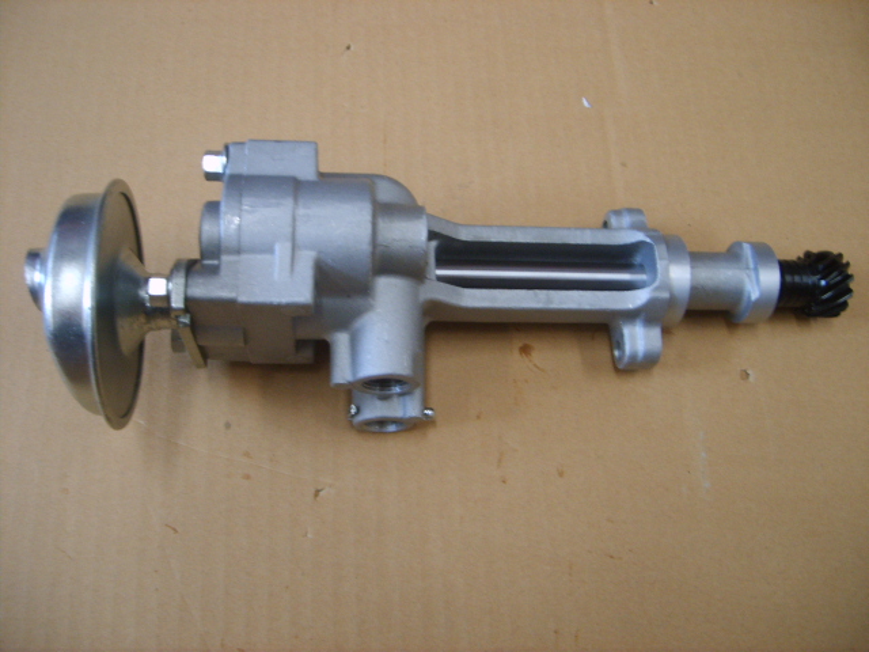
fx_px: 879
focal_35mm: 35
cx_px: 434
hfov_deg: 52.6
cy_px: 326
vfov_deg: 40.7
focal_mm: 5.8
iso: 139
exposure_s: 1/4
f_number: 2.8
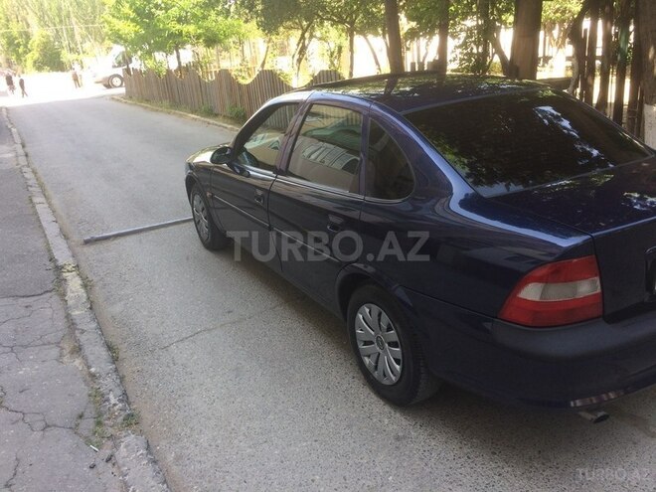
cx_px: 328
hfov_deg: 61.7
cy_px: 246
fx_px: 550
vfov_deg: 48.2
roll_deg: +5.6
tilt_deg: -20.3
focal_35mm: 29
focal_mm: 4.15
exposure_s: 1/213
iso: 32
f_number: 2.2
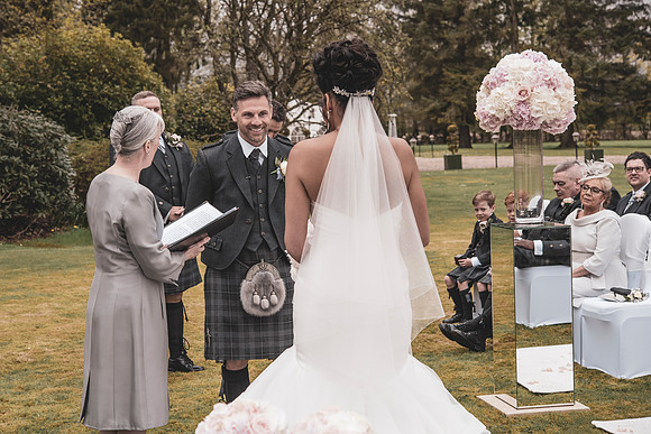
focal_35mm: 67
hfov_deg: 30.2
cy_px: 193
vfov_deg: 20.4
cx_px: 289
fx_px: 1206
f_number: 5.6
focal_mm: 60
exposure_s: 1/640
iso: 400
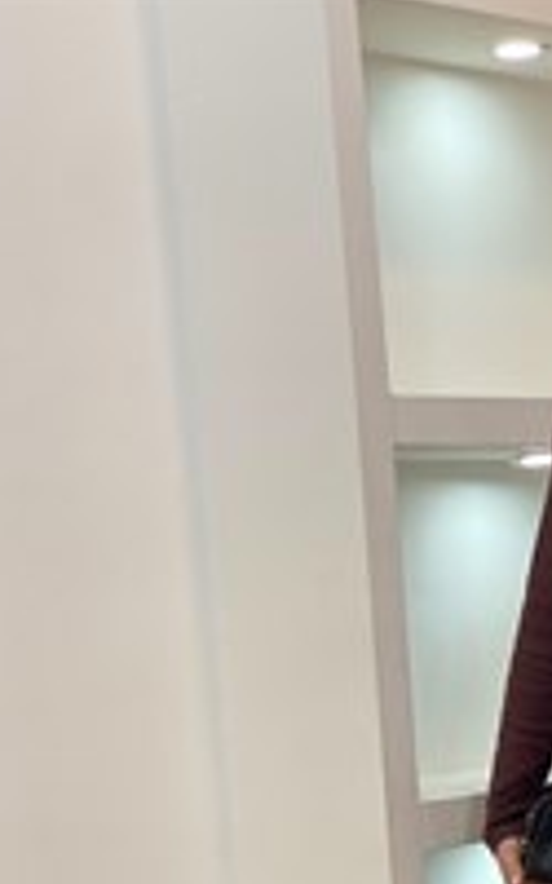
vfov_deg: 17.8
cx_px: 640
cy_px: 886
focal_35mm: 114
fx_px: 2744
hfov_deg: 11.3
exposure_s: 1/100
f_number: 2
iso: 100
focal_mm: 6
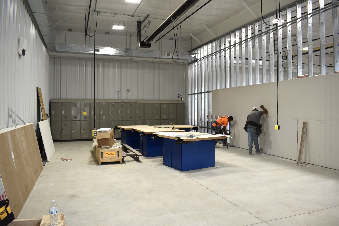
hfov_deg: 67.4
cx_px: 170
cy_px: 113
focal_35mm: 27
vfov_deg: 47.9
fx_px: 254
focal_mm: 18
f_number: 5.6
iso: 400
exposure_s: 1/125
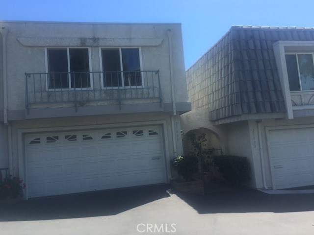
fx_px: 263
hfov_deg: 61.7
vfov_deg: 48.2
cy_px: 118
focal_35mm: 29
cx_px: 157
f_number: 2.2
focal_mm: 4.15
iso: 25
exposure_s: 1/999
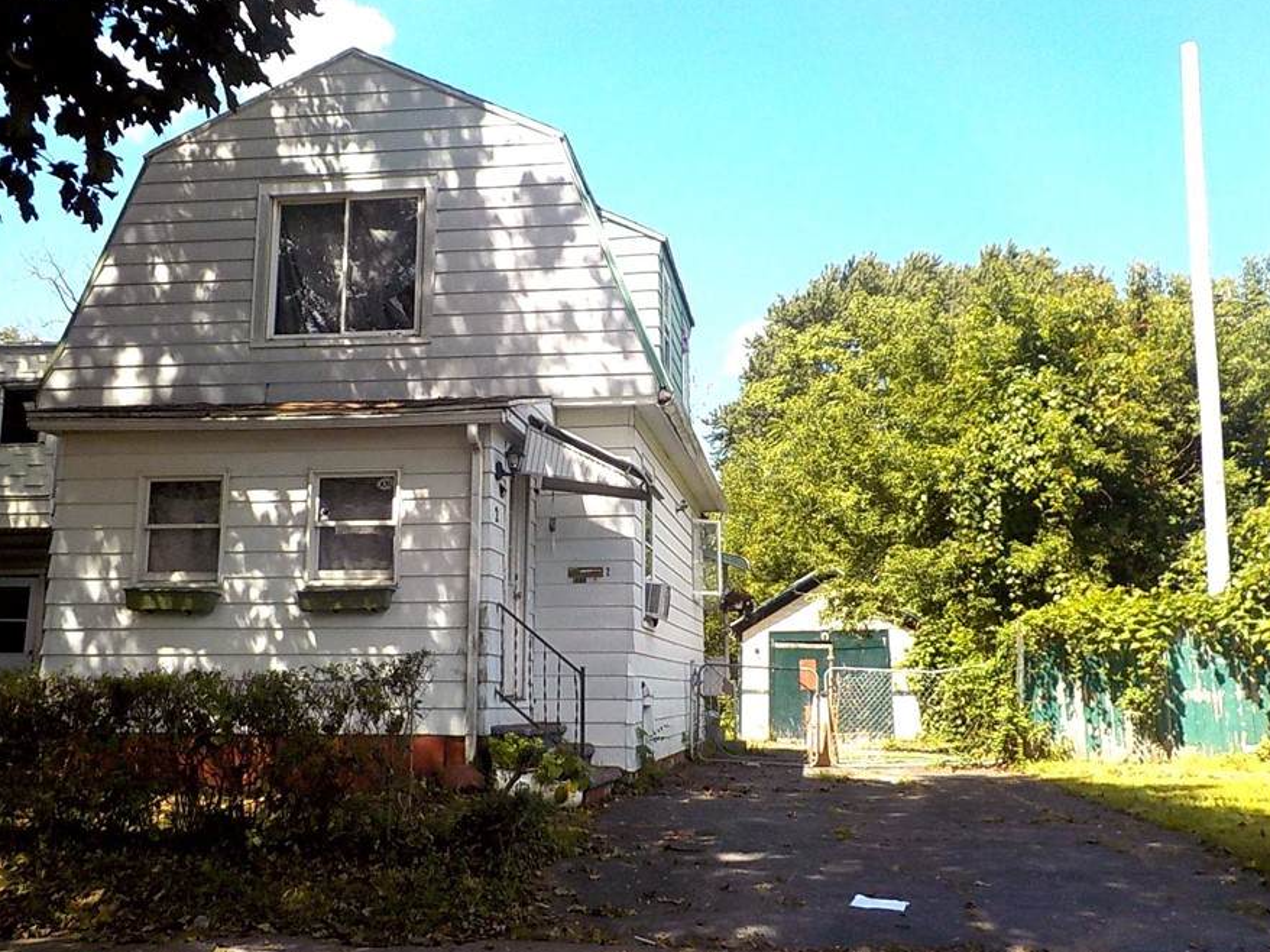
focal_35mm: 35
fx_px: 1284
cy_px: 430
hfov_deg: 52.6
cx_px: 589
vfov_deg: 40.6
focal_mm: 4.1
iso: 125
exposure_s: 1/800
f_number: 3.3
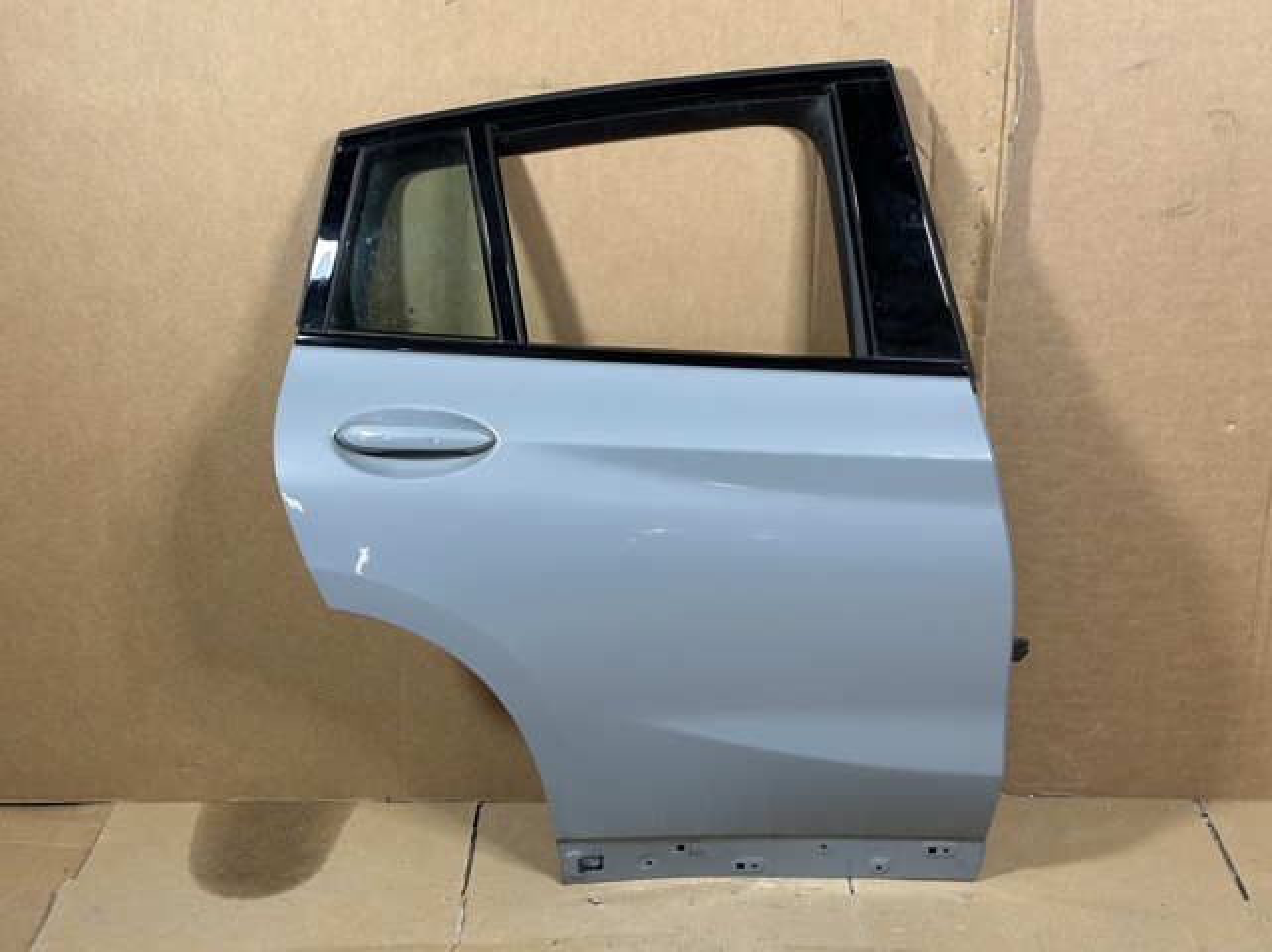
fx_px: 1762
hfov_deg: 39.7
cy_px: 476
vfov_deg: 30.2
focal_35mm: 48
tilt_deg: -21.3
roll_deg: -0.6
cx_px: 636
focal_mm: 6.86
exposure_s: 1/50
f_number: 1.78
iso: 160
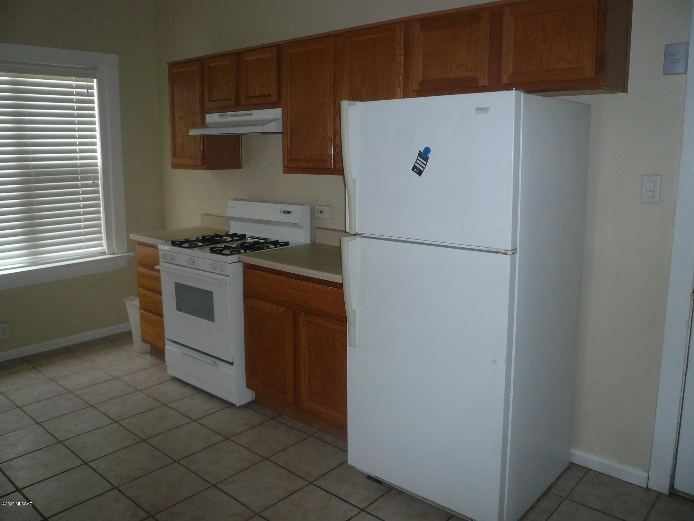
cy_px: 260
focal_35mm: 28
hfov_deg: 63.4
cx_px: 347
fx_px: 561
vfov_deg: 49.7
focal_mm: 4.6
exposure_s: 1/30
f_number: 2.8
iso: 100
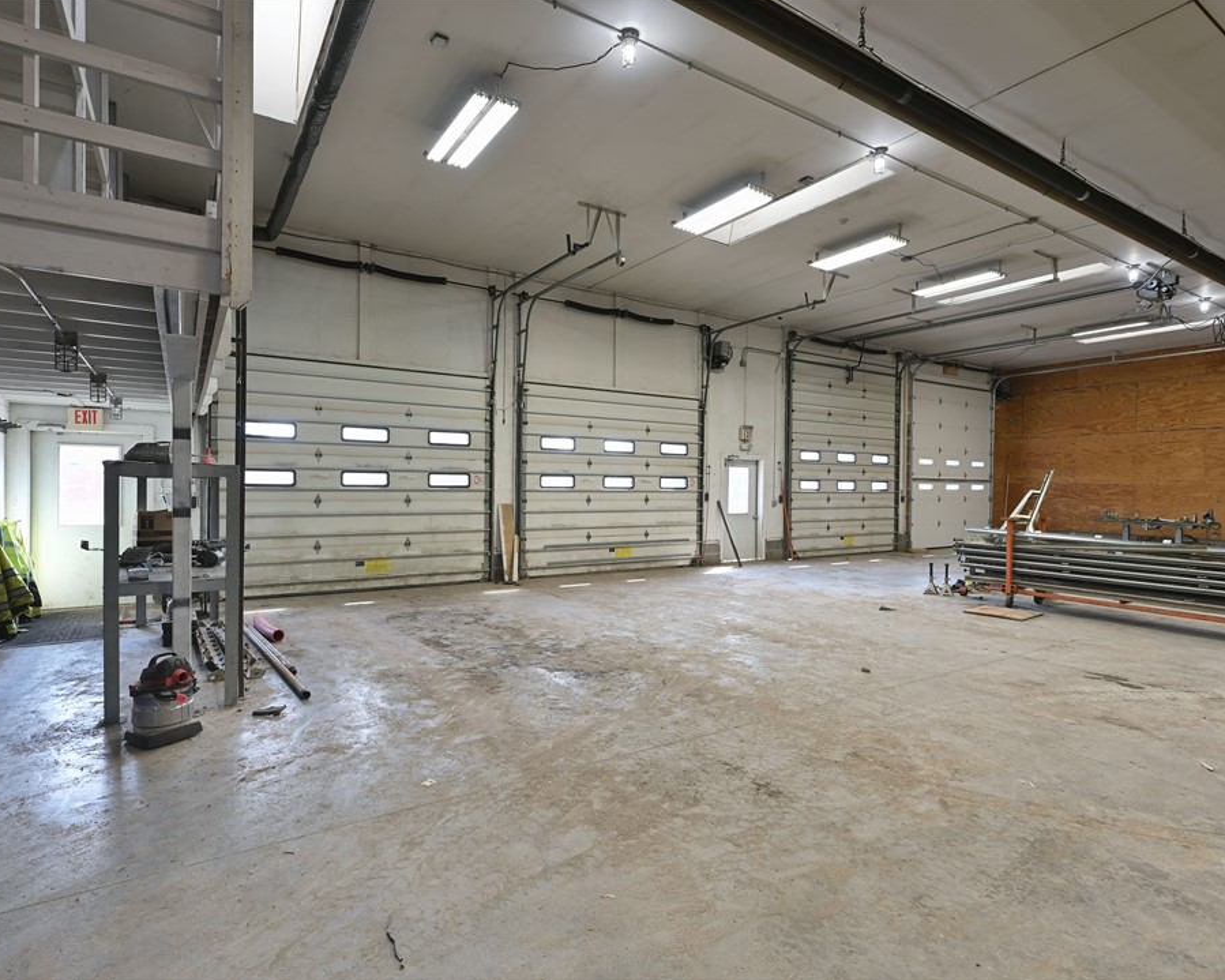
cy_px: 489
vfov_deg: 75.1
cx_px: 572
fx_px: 637
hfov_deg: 87.7
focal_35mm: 18
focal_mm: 15.5
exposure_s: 1/30
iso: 250
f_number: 5.6
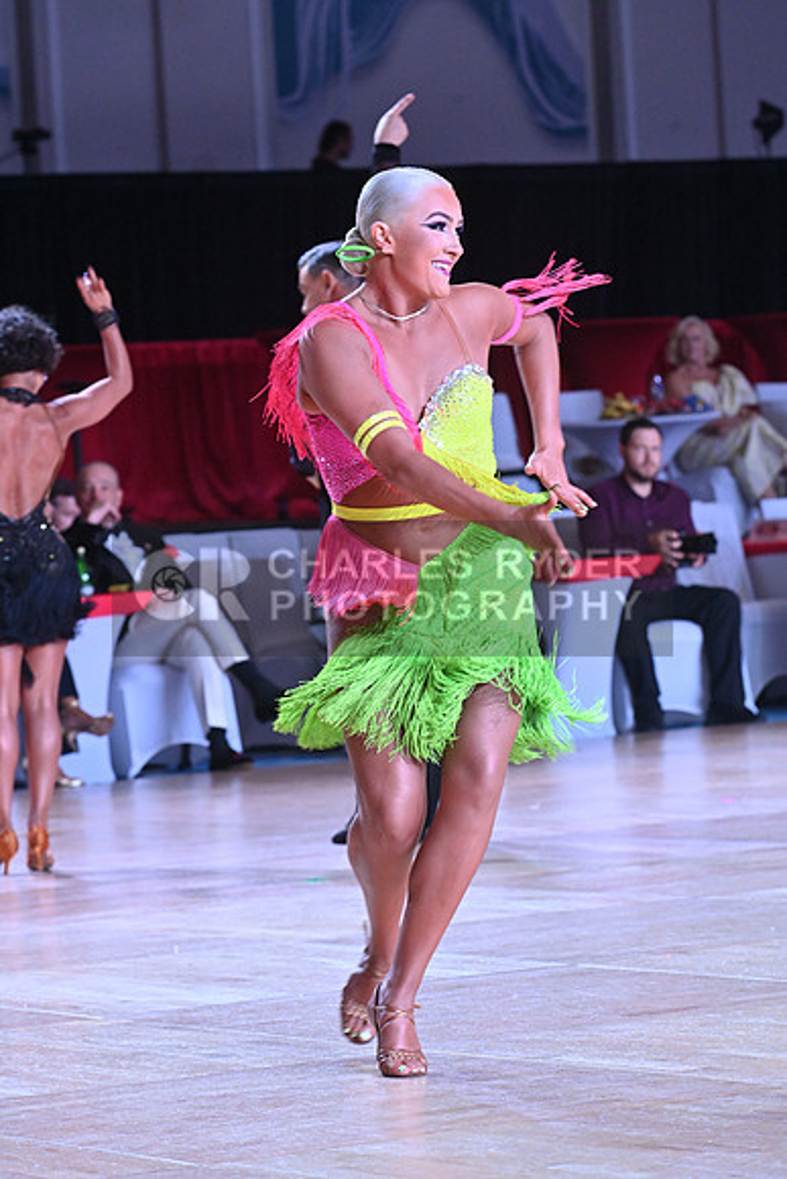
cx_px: 394
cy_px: 590
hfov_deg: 8.6
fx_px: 5243
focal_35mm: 160
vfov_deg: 12.8
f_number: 8
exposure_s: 1/400
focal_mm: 160
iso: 4000
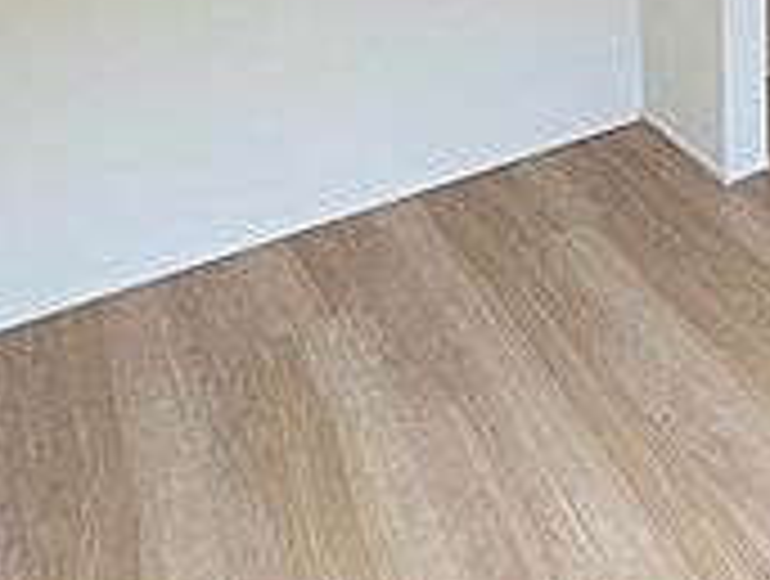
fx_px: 1092
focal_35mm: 49
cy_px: -283
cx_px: 842
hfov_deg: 33.9
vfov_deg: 23.8
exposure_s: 1/100
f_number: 2.2
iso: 68
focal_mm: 1.83
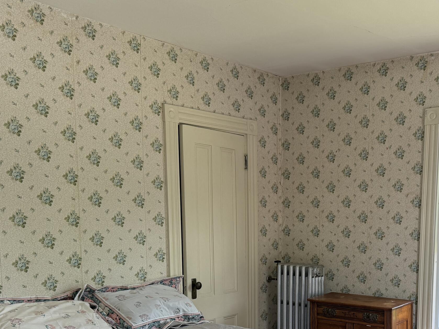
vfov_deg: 32.1
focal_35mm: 43
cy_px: 289
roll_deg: -0.8
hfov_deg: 42.5
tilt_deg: -6.2
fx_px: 545
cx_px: 330
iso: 100
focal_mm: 6.76
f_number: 1.78
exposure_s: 1/232
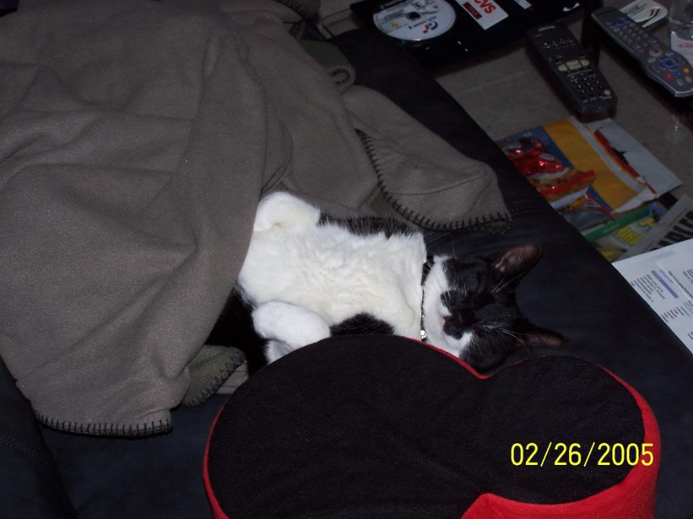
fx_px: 1341
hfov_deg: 29.0
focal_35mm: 67
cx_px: 346
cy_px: 260
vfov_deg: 21.9
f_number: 3.2
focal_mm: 11.1
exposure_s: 1/60
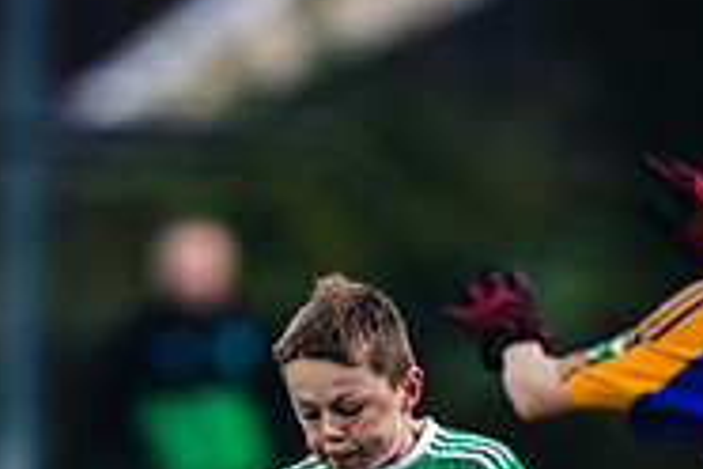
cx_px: 280
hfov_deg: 1.7
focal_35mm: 1245
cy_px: 671
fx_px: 24310
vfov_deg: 1.1
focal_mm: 400
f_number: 2.8
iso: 3200
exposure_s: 1/640
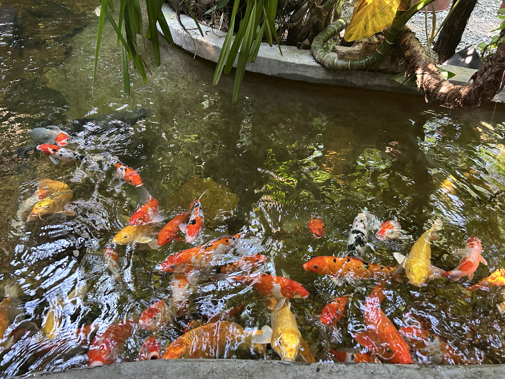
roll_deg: -5.6
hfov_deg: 67.3
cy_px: 190
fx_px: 379
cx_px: 252
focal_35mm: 26
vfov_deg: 53.1
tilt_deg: -43.1
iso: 250
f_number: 1.5
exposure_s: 1/50
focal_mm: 5.7
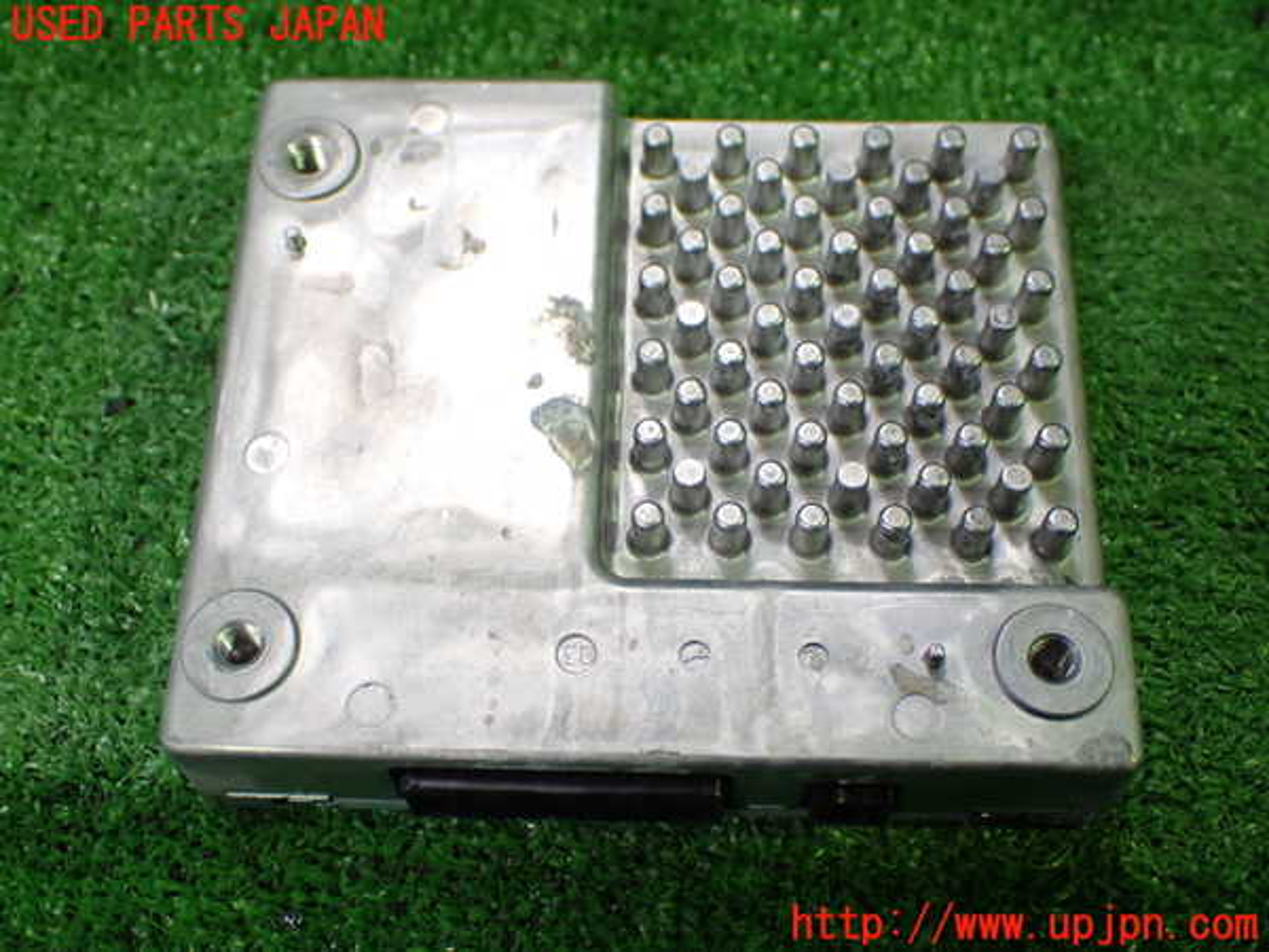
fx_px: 1613
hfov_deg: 42.9
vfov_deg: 32.9
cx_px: 634
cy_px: 476
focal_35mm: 44
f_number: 2.9
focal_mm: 7.84
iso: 800
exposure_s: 1/125
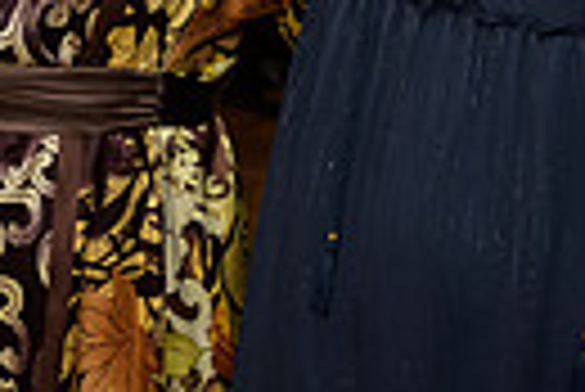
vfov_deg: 11.1
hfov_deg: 16.9
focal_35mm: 116
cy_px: -282
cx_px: -104
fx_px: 1887
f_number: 3.2
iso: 800
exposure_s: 1/125
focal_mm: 26
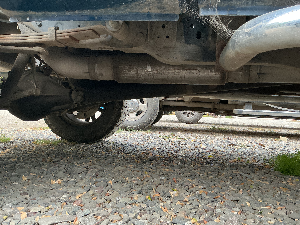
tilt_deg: -0.6
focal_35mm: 29
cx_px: 150
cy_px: 112
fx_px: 251
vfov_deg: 48.2
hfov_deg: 61.7
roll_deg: -2.1
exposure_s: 1/60
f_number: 1.8
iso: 125
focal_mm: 3
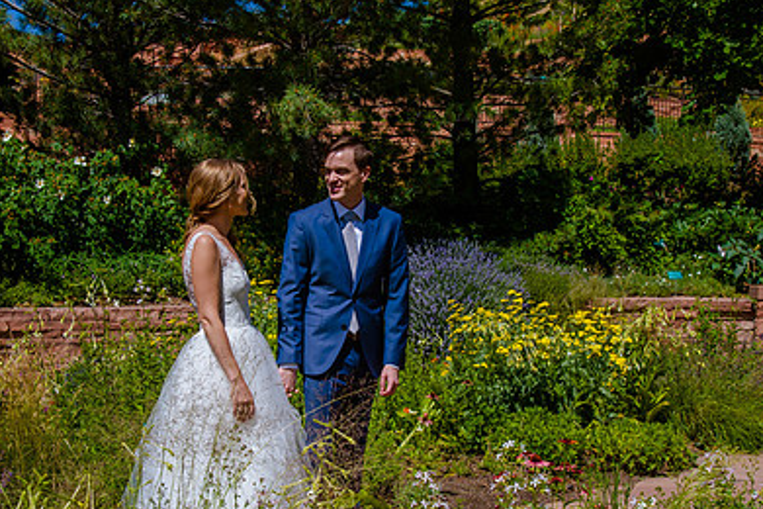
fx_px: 1356
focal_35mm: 64
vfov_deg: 21.2
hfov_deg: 31.4
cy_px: 313
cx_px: 350
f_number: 10
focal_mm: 40
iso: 200
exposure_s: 1/320
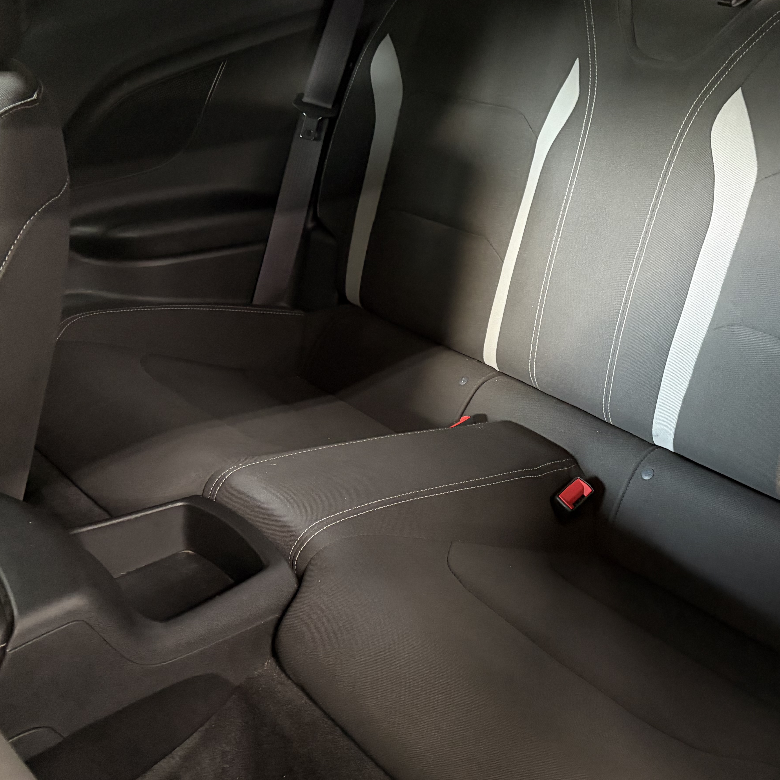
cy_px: 359
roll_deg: -2.1
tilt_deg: -25.6
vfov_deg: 44.9
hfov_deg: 44.5
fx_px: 943
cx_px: 499
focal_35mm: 37
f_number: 1.6
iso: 500
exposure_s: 1/30
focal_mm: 5.96
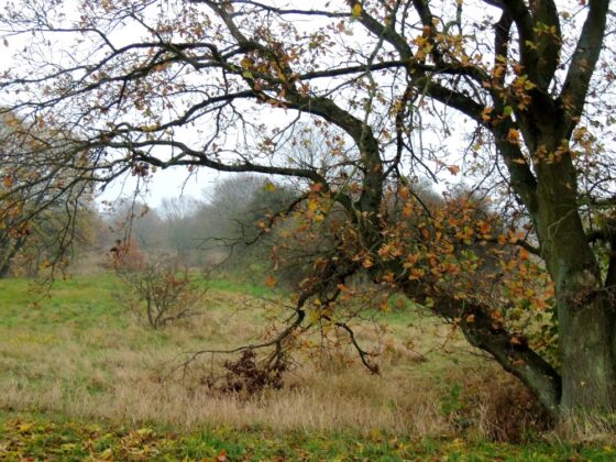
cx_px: 308
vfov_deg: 29.1
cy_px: 231
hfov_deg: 38.2
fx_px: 890
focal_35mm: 50
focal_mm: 8.9
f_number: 3.6
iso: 800
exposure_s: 1/40
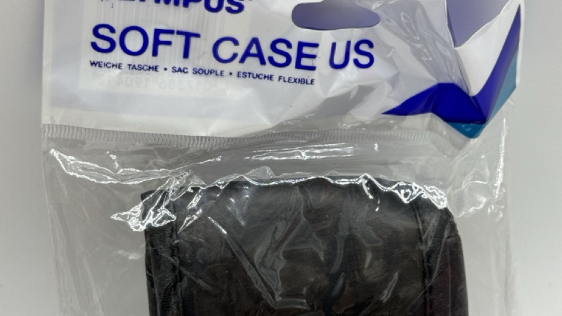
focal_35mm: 71
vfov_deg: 17.0
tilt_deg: -29.9
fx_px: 1058
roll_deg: +1.1
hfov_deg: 29.8
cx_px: 281
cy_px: 159
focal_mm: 6.76
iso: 64
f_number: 1.78
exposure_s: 1/352
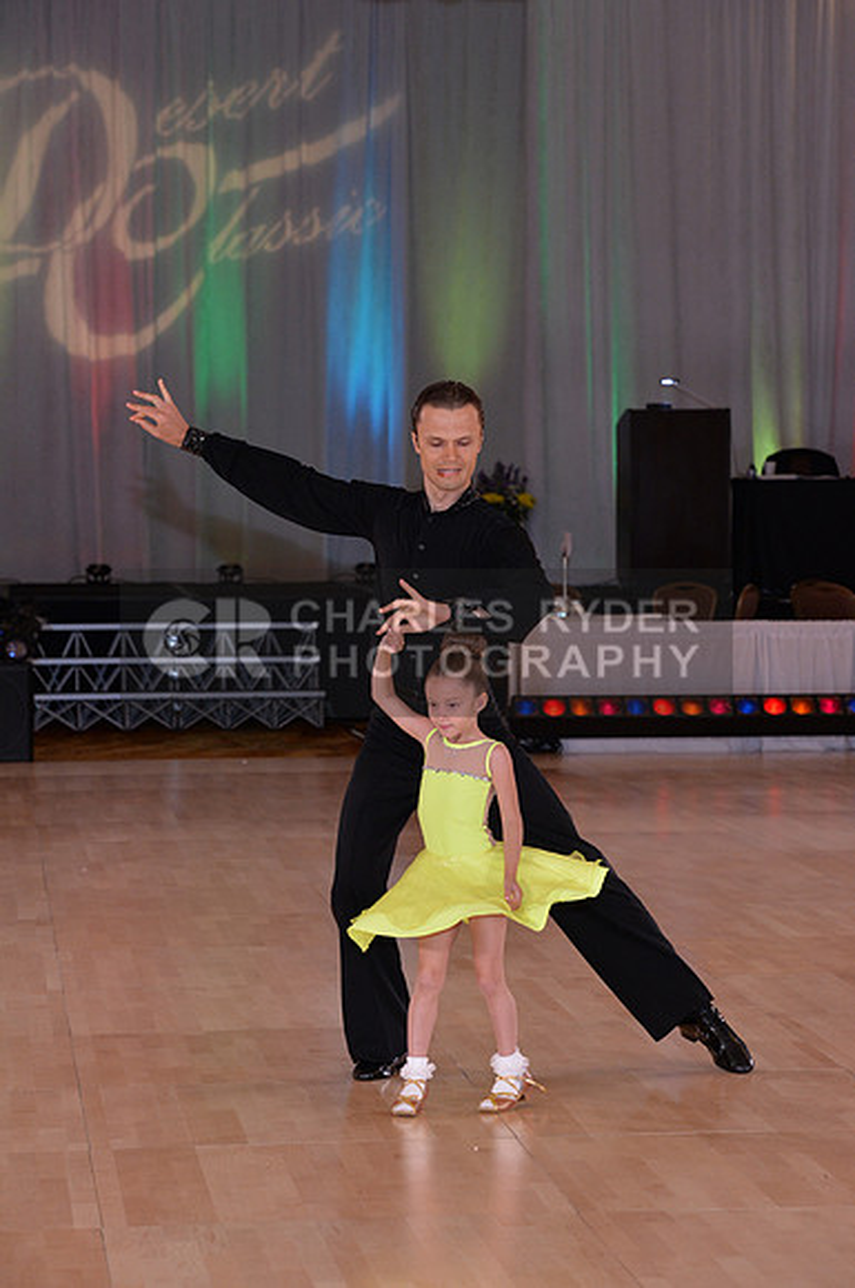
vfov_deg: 17.1
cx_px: 428
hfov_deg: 11.4
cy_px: 644
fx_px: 4287
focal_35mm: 120
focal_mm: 120
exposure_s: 1/250
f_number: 6.3
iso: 2000
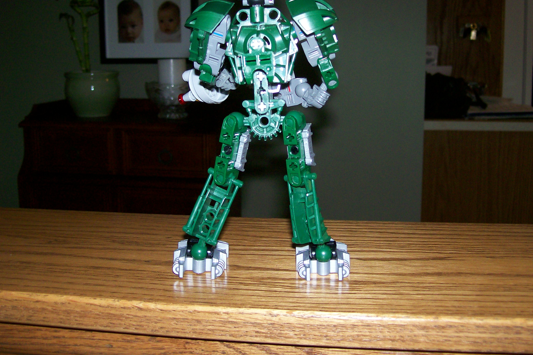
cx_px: 271
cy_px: 143
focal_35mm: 40
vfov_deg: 33.3
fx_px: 592
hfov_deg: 48.5
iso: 140
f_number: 2.7
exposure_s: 1/64
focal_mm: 6
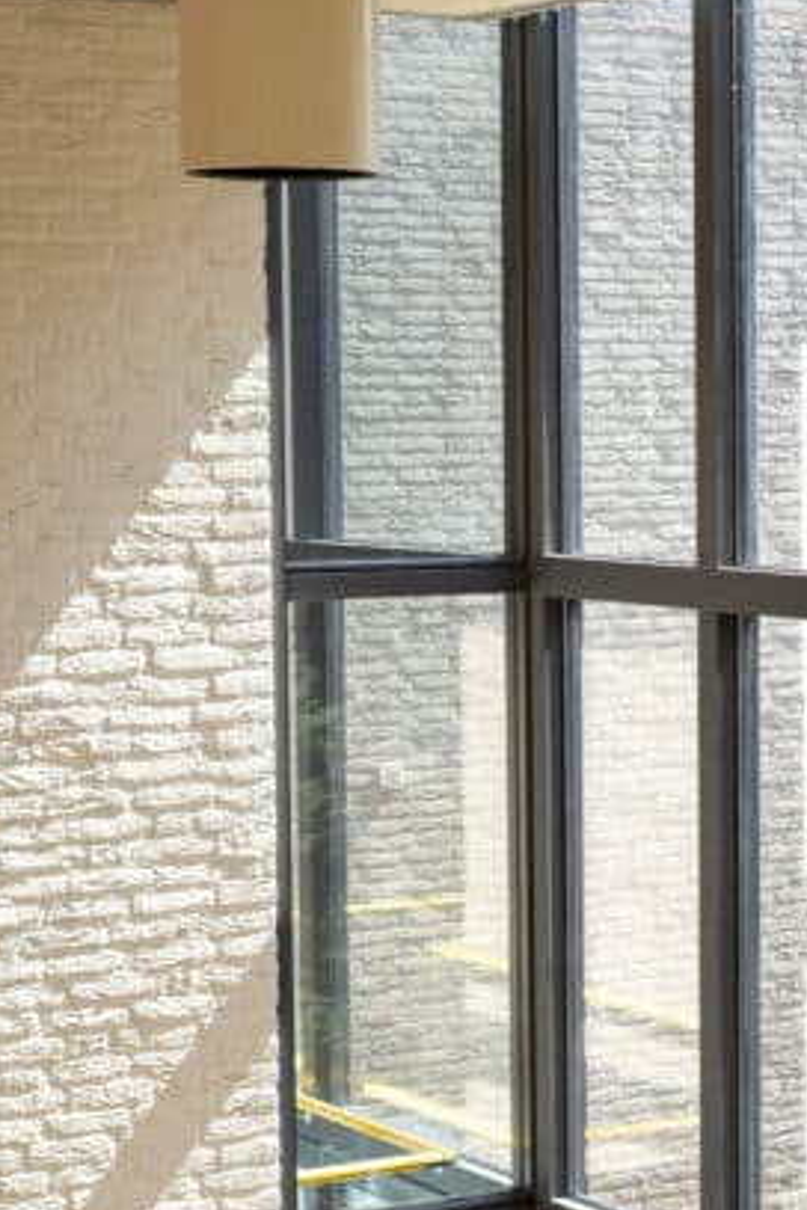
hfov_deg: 13.7
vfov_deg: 20.8
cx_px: 869
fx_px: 3295
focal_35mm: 98
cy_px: 728
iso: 100
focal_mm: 50
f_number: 5
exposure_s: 1/80
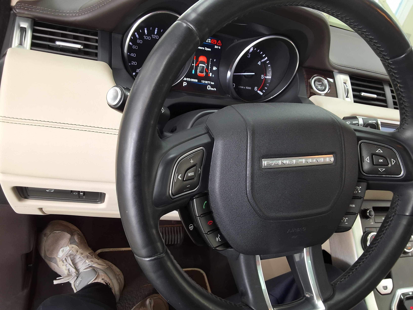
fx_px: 334
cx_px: 206
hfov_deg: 63.4
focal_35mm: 28
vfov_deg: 49.7
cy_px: 155
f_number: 1.9
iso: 40
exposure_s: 1/40
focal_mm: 2.91
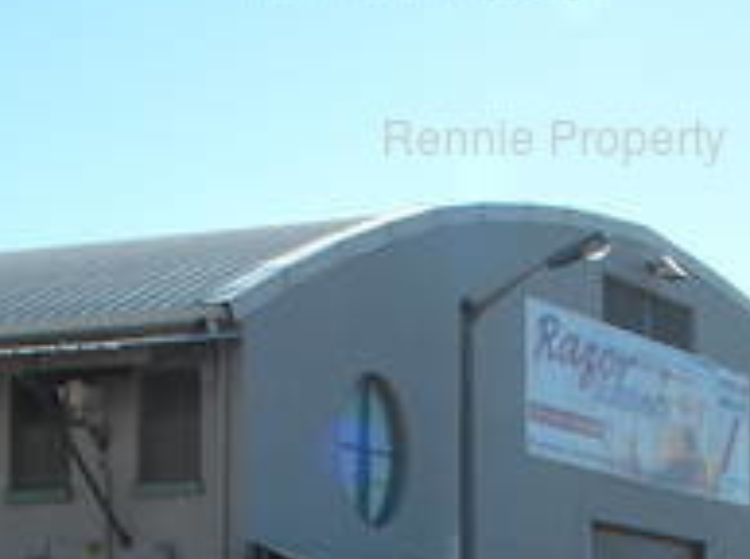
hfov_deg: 16.1
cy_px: 642
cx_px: 245
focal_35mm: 122
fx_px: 2638
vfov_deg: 11.9
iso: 80
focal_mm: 8.6
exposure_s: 1/747
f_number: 3.9
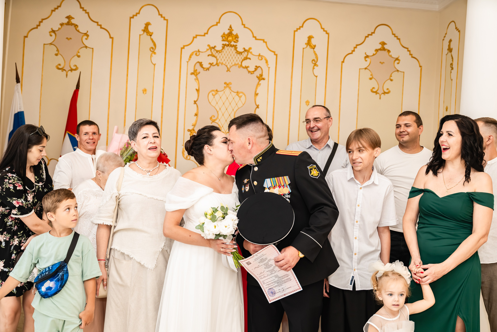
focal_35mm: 38
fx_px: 525
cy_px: 166
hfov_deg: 50.7
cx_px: 248
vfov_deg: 35.0
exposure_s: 1/250
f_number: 3.5
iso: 500
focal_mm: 38
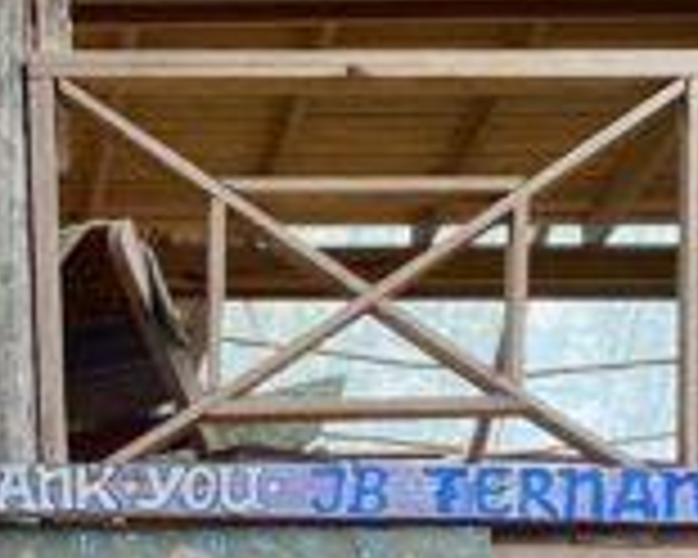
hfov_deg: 11.3
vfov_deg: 9.2
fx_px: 3388
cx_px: -356
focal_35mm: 164
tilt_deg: +7.2
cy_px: 788
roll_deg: -1.9
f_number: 1.8
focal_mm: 4.25
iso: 100
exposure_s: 1/121
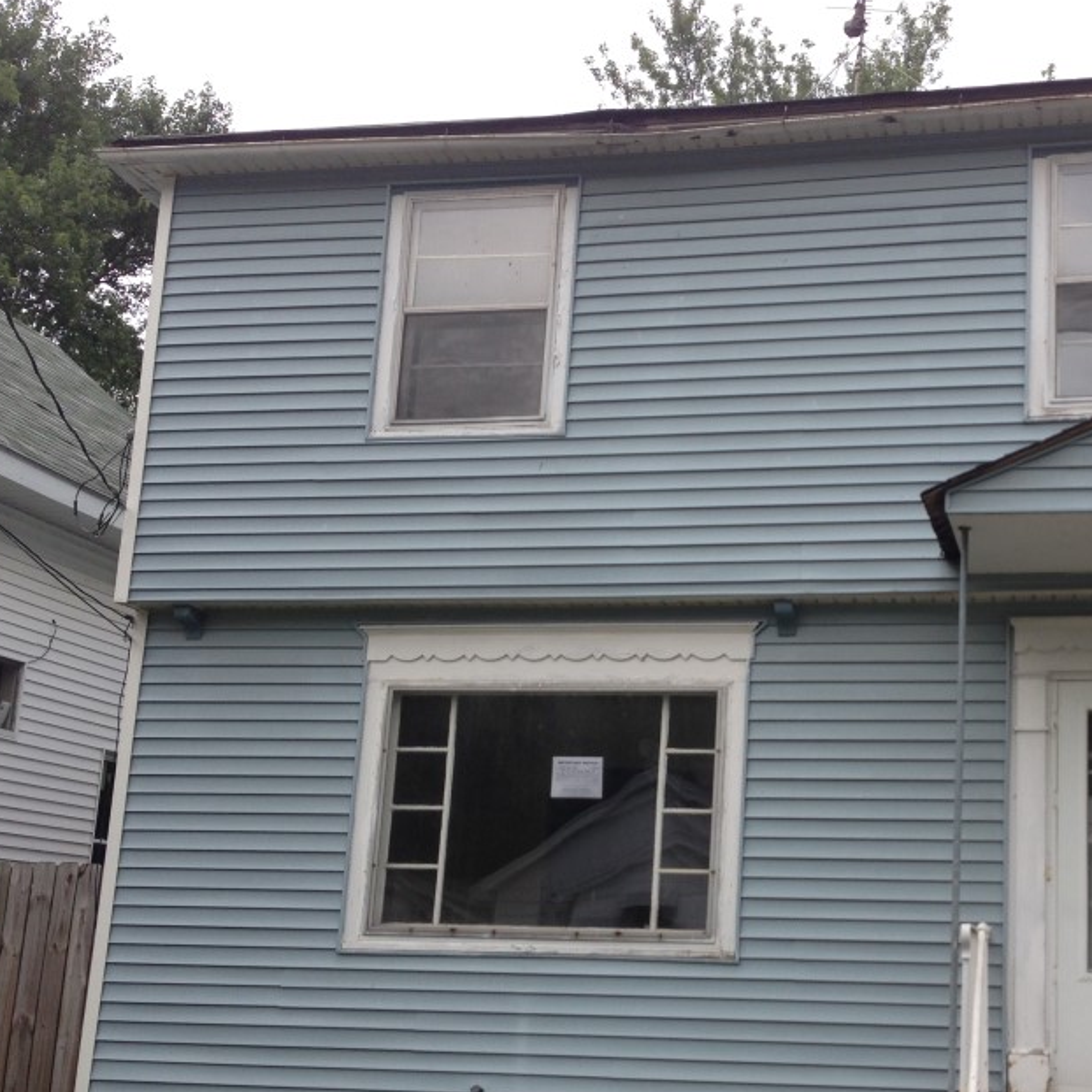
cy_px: 648
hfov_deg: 34.6
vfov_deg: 35.2
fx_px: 1713
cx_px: 818
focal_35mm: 48
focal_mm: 4.13
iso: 50
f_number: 2.4
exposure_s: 1/427
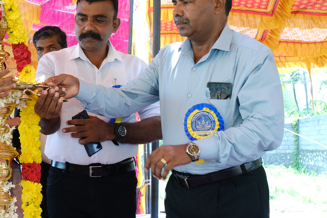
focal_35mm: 64
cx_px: 4
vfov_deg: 21.2
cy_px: 106
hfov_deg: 29.4
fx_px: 581
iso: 640
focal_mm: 20.6
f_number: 5
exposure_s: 1/125
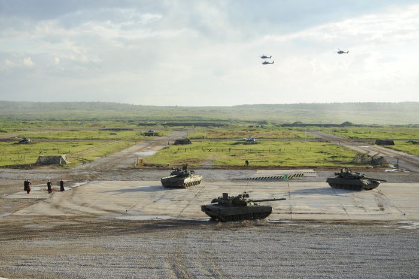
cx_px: 210
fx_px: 814
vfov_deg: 19.4
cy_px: 140
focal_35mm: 70
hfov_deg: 28.9
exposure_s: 1/500
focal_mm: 70
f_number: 5.6
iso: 200
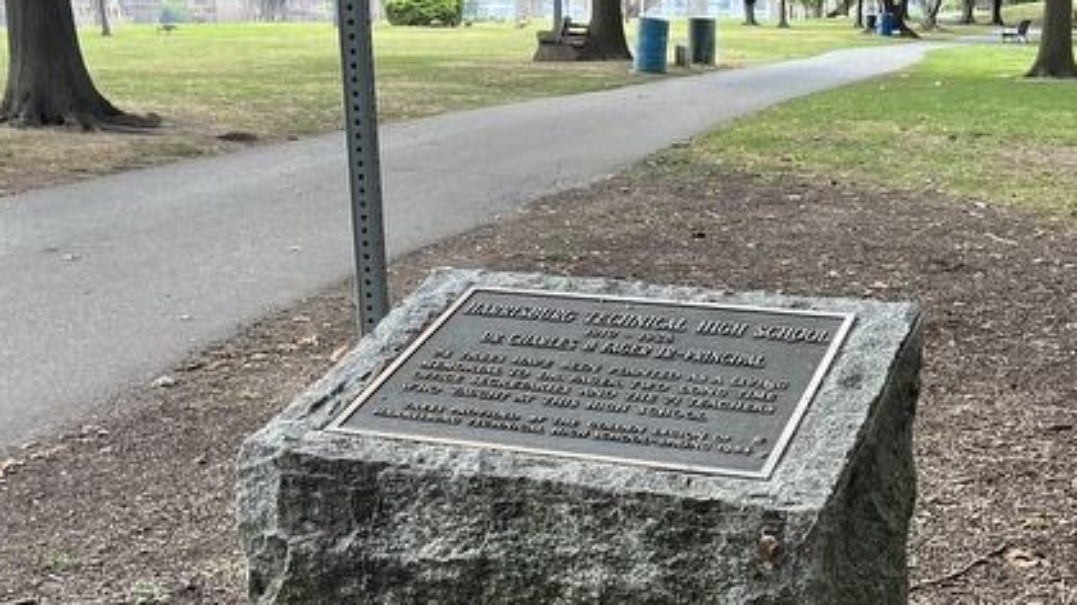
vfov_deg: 21.6
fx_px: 1542
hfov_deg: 37.9
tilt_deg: -21.4
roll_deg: -0.3
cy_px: 572
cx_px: 749
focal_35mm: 54
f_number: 1.6
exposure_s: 1/122
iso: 100
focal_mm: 5.1
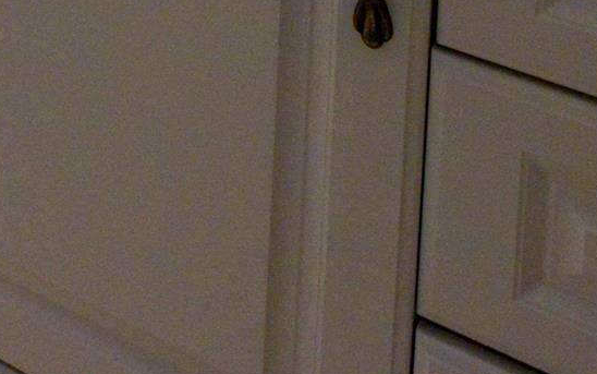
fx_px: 1302
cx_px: -319
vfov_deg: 11.1
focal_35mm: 80
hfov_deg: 21.4
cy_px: -717
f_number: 8
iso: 2500
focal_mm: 14
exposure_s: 1/50
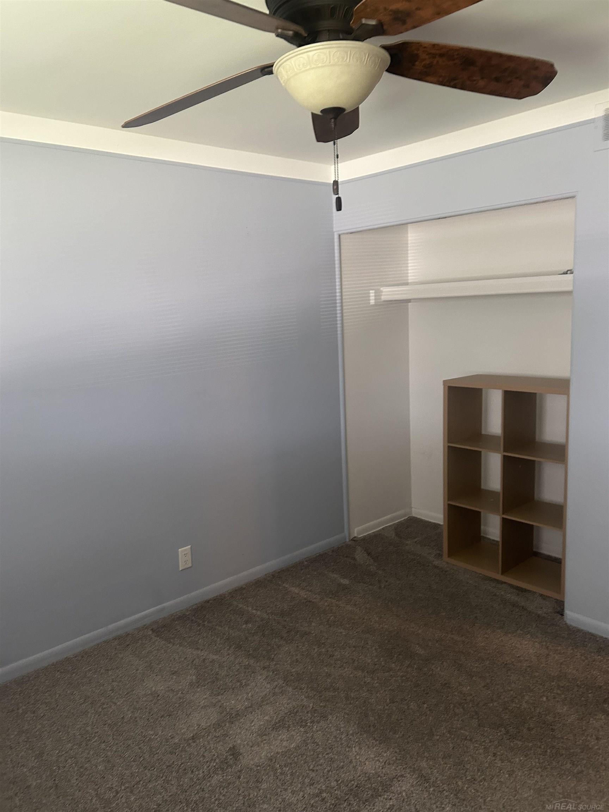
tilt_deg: -9.3
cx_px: 304
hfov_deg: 53.1
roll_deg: +3.2
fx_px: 610
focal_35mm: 26
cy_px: 406
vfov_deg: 67.3
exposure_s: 1/60
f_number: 1.5
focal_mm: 5.7
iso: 250
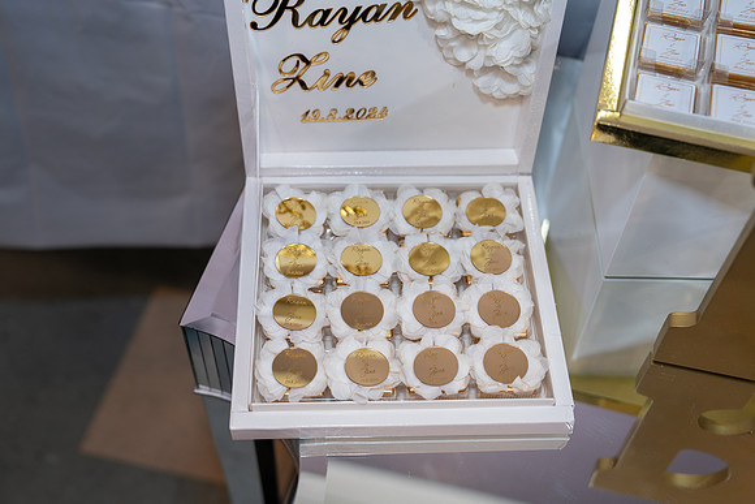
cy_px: 252
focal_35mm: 44
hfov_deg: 44.5
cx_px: 378
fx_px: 923
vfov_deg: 30.5
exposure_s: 1/160
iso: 800
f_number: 2.8
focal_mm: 44
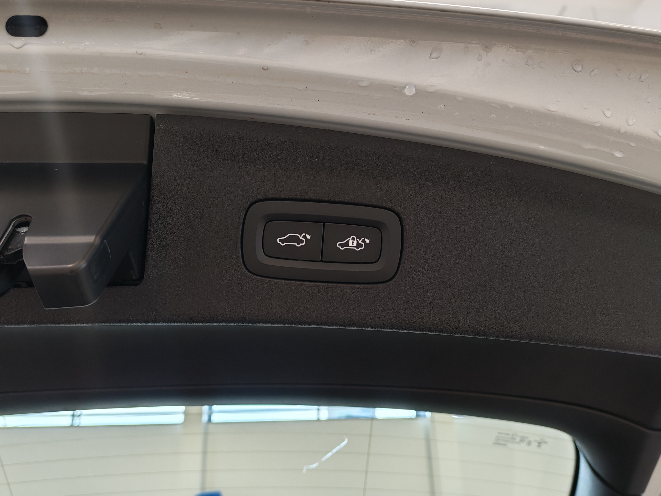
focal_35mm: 33
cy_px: 248
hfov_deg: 55.4
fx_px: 630
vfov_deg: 42.9
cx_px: 330
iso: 211
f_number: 1.9
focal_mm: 6.12
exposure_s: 1/100
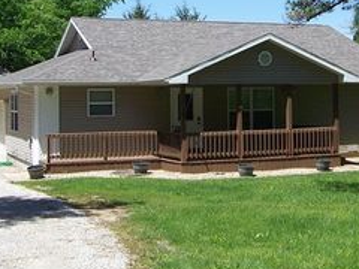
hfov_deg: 25.9
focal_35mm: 75
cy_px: 44
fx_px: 778
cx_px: 220
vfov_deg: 19.4
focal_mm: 5.85
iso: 64
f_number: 2.8
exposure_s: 1/800
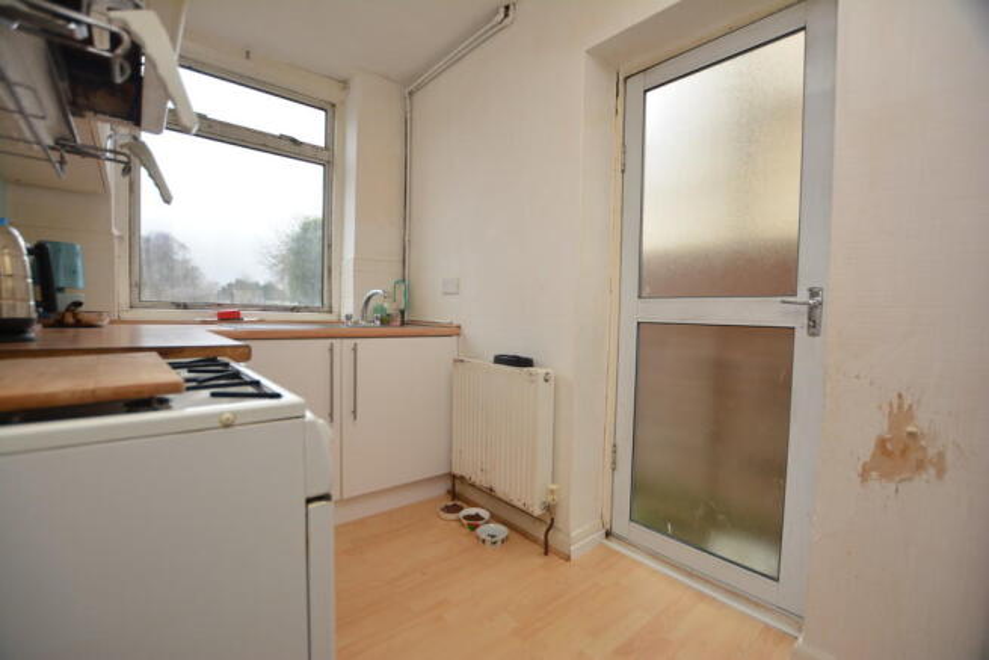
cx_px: 494
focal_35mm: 15
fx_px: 412
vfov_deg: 77.4
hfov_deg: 100.4
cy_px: 330
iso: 220
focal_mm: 10
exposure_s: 1/60
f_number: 4
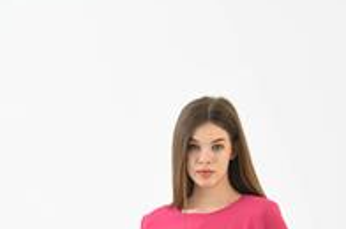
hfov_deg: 7.5
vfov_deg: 4.9
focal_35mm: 276
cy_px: 373
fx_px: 2648
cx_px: 221
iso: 100
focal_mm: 120
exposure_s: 1/160
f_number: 7.1
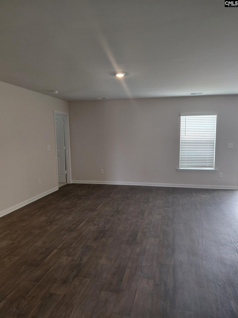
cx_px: 119
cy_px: 159
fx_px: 229
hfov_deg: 54.9
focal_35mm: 25
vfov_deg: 69.4
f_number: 1.8
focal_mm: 4.69
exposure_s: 1/120
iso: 250
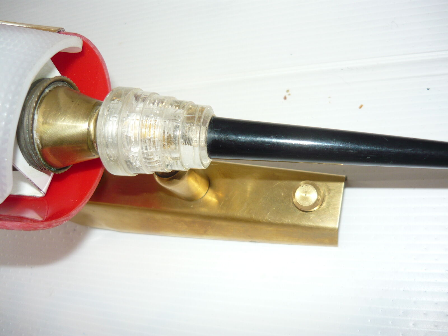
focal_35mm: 33
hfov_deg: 55.4
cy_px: 168
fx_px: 427
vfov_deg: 42.9
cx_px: 224
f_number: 2.8
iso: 100
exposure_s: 1/30
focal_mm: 5.5
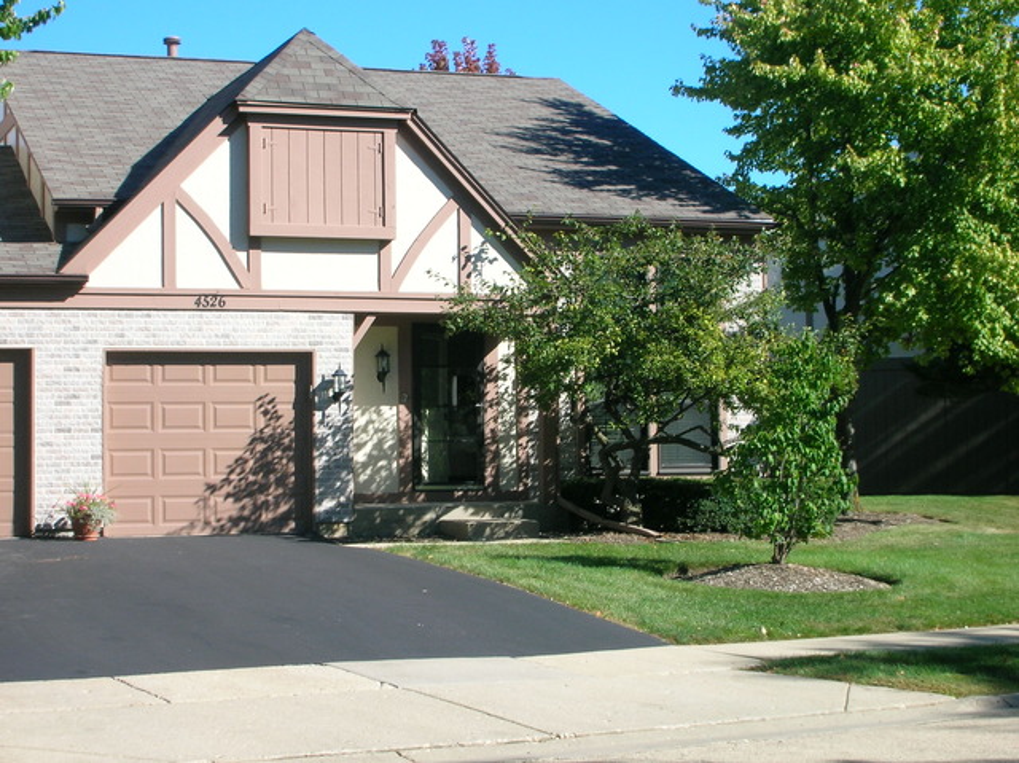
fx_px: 2059
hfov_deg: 27.8
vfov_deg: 21.0
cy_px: 382
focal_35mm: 70
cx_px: 510
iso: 50
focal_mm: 11.7
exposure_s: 1/125
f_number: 6.6
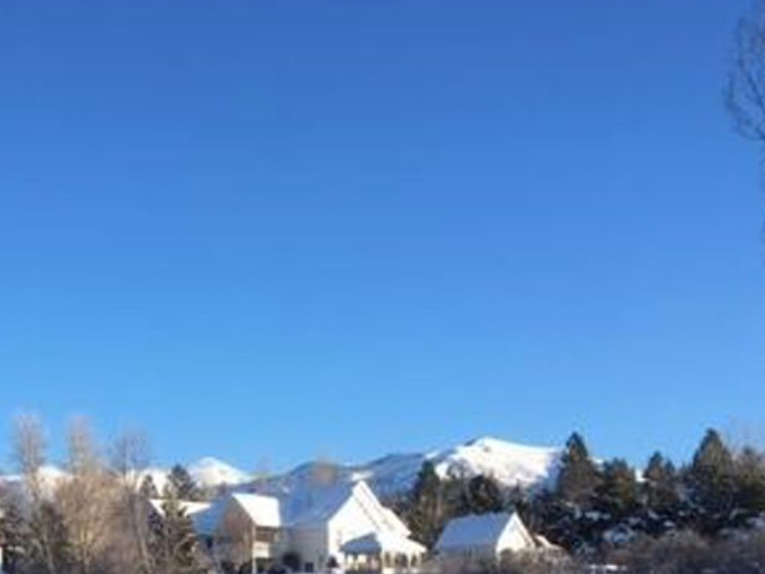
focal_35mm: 64
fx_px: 1414
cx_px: 63
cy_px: 584
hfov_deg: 28.9
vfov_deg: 22.0
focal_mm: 4.15
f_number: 2.2
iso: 25
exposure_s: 1/894
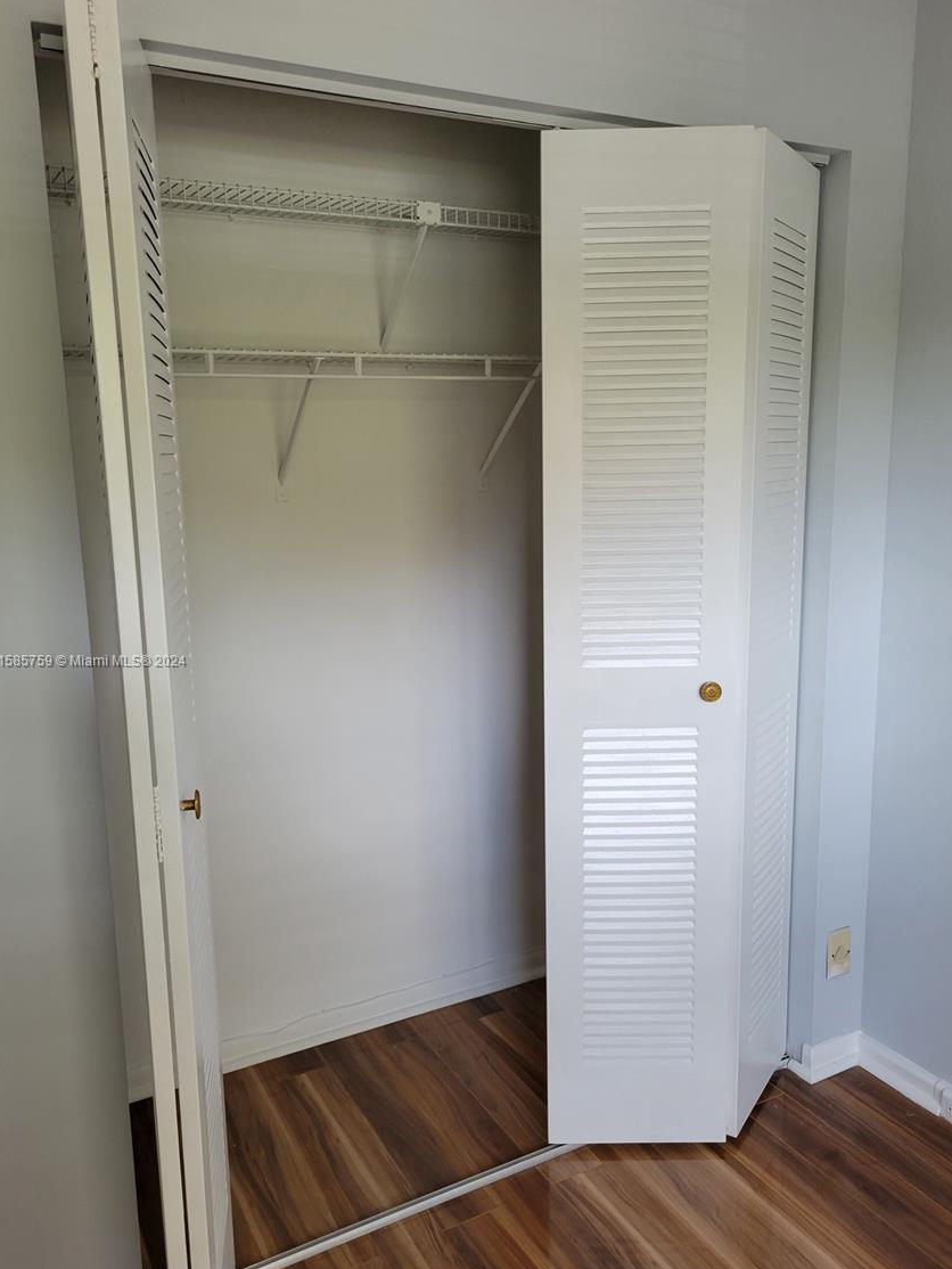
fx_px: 1026
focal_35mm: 28
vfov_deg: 63.4
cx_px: 490
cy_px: 662
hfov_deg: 49.8
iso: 125
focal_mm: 5.4
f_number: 1.8
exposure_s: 1/120
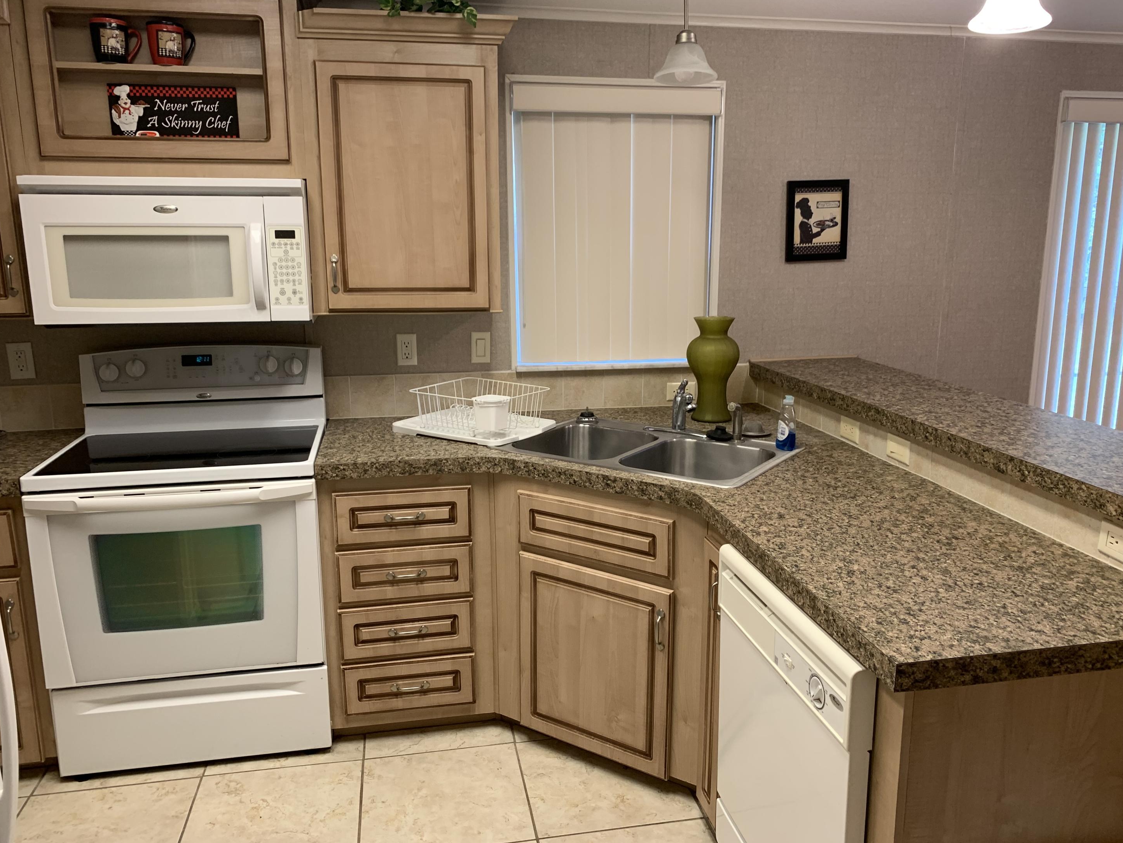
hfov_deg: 65.3
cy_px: 422
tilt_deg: -10.6
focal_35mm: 27
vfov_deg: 51.4
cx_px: 573
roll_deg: -0.1
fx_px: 876
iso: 80
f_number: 1.8
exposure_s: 1/60
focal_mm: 4.25
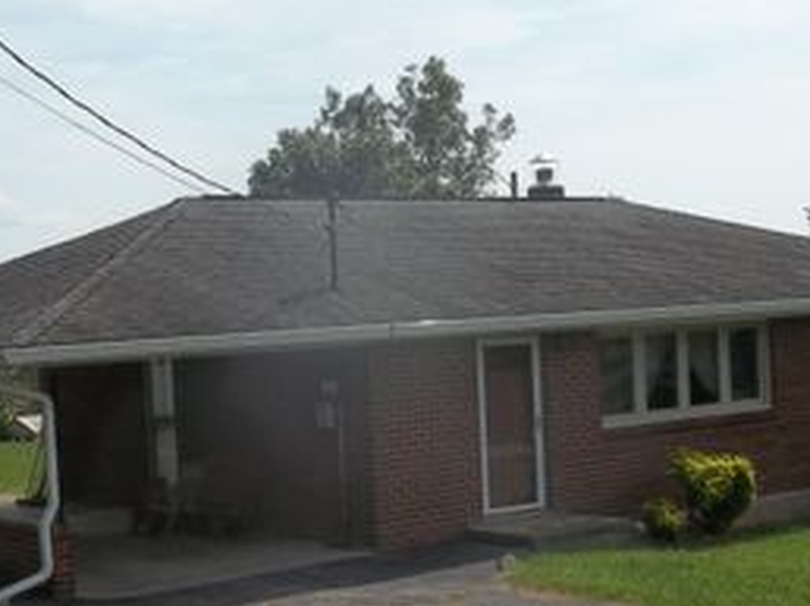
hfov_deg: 30.3
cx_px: 446
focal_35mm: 64
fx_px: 1496
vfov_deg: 22.9
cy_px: 363
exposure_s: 1/250
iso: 64
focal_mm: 5.9
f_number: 8
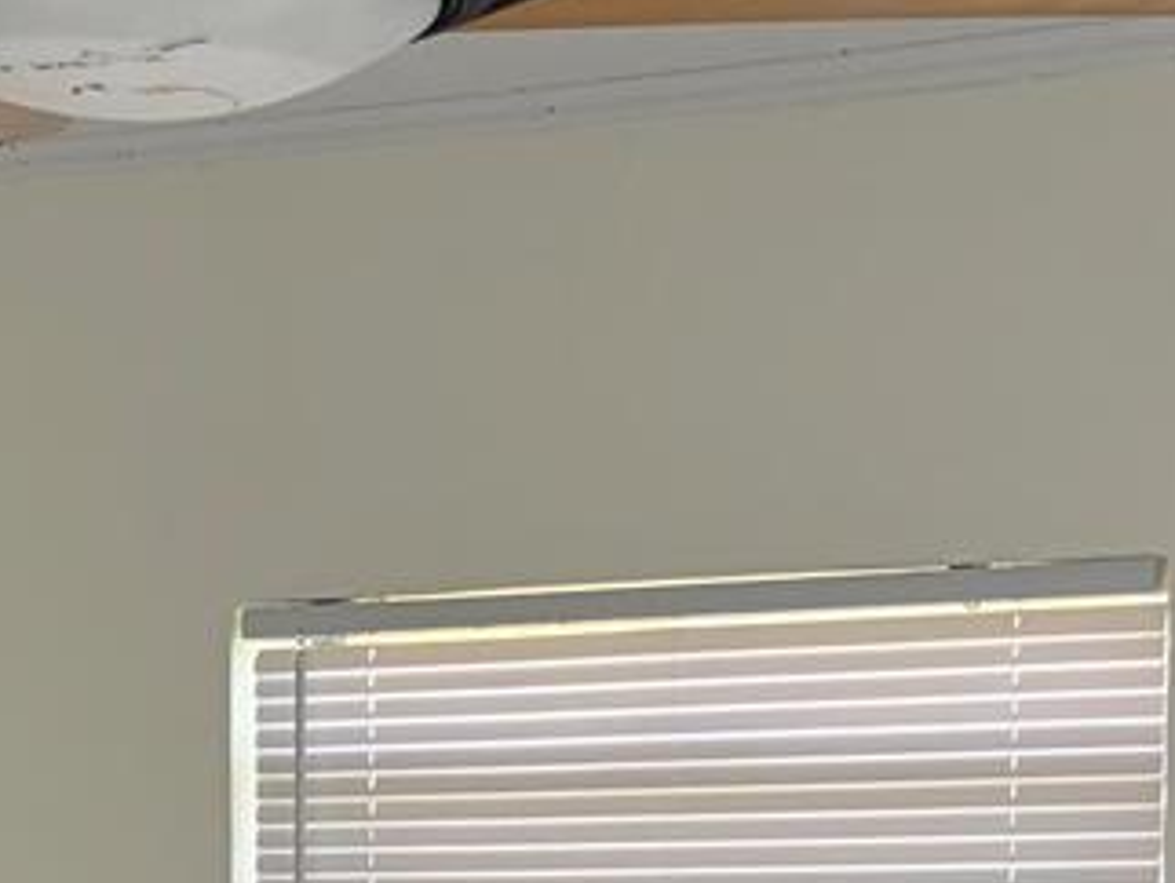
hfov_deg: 15.2
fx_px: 4382
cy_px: 1299
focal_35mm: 129
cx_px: 263
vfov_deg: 11.1
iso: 32
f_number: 1.6
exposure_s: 1/122
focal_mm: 5.96
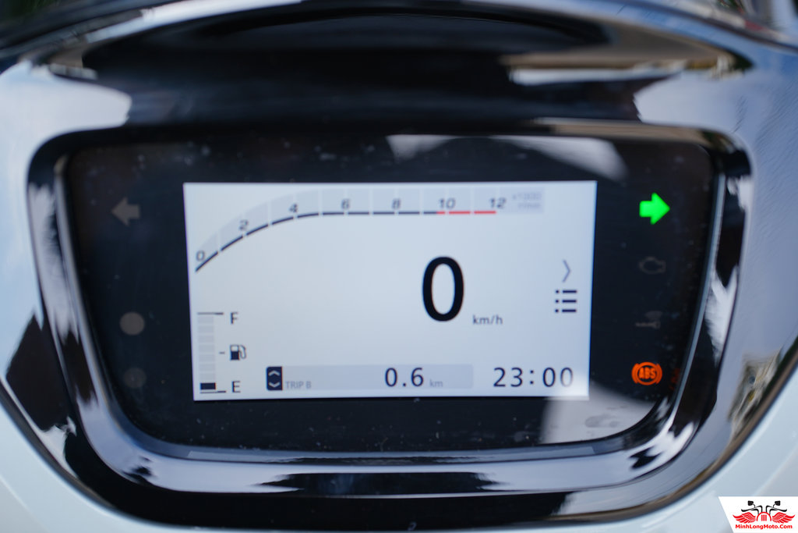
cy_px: 266
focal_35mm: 50
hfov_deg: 39.6
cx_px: 399
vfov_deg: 27.0
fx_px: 1108
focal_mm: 50
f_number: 4
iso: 200
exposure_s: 1/200
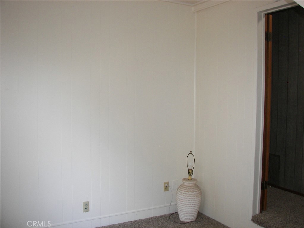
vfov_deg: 39.7
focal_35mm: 36
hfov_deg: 51.4
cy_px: 114
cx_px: 152
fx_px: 316
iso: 100
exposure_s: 1/30
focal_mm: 6
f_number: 2.8
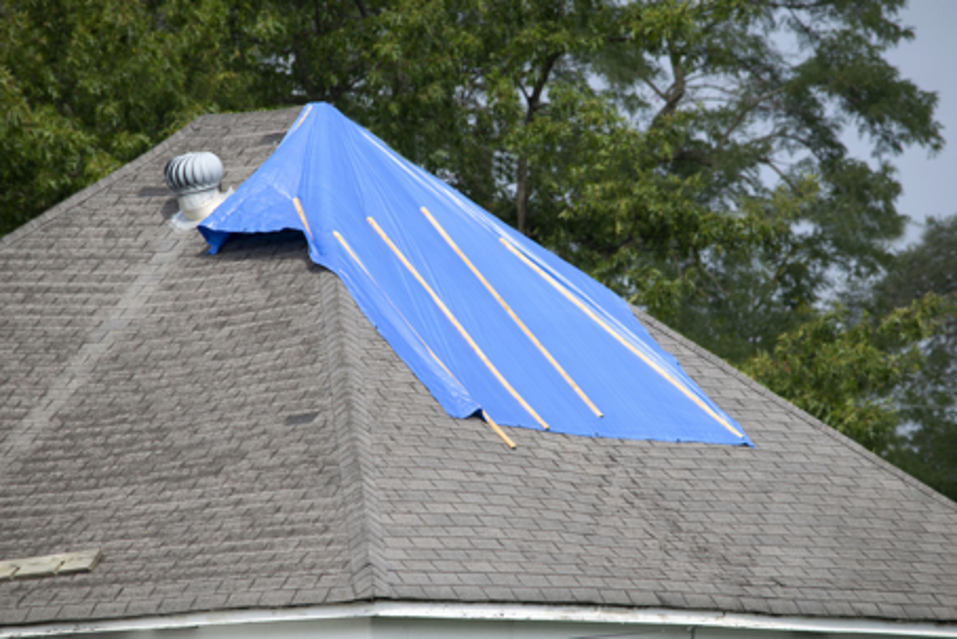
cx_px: 478
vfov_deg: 5.1
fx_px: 7179
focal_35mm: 270
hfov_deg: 7.6
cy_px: 320
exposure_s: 1/800
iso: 200
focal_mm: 180
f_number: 7.1
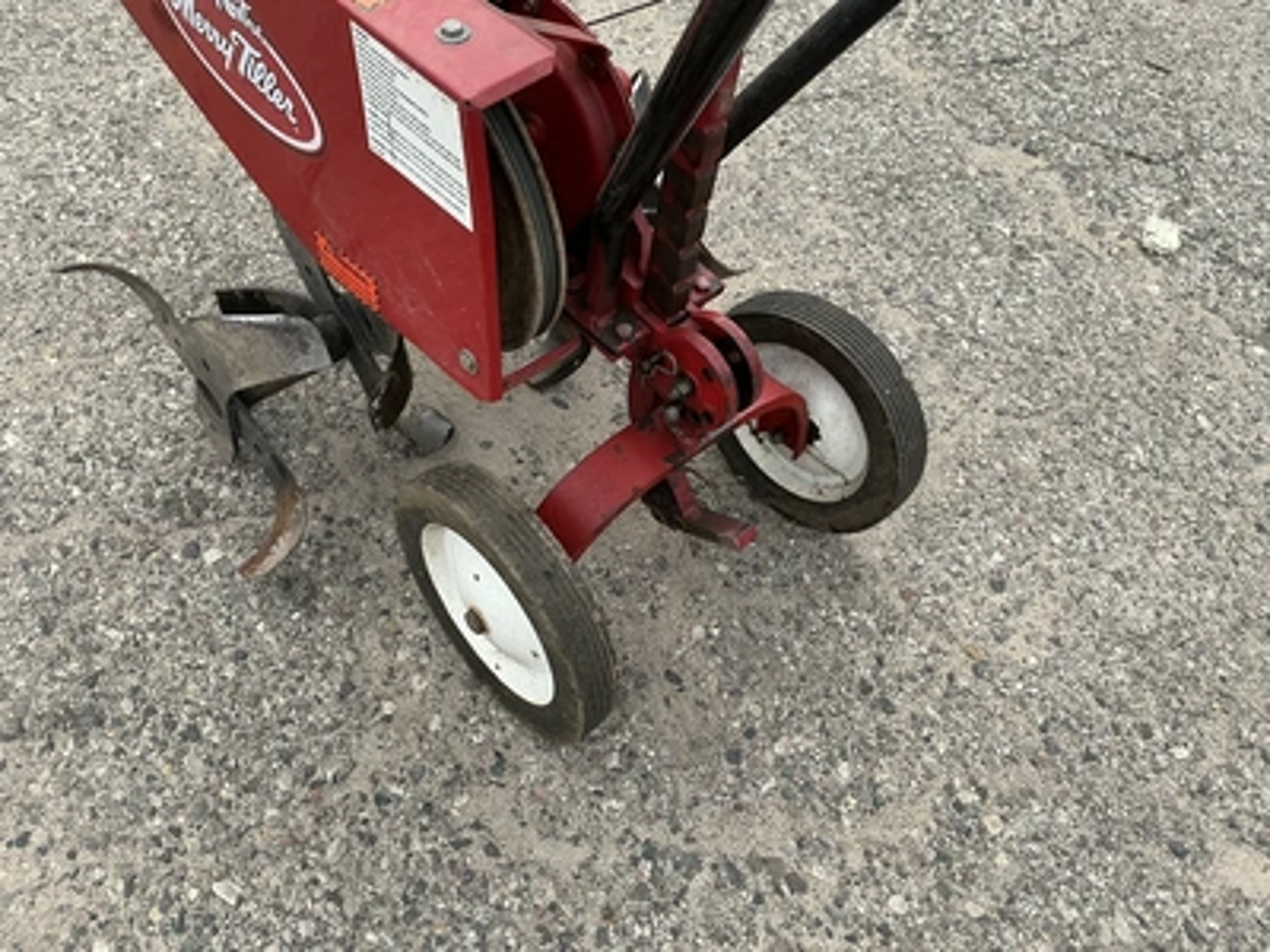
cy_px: 476
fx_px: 1027
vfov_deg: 49.7
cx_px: 635
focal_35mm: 28
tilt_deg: -52.2
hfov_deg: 63.4
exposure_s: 1/728
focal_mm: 3
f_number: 1.8
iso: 25
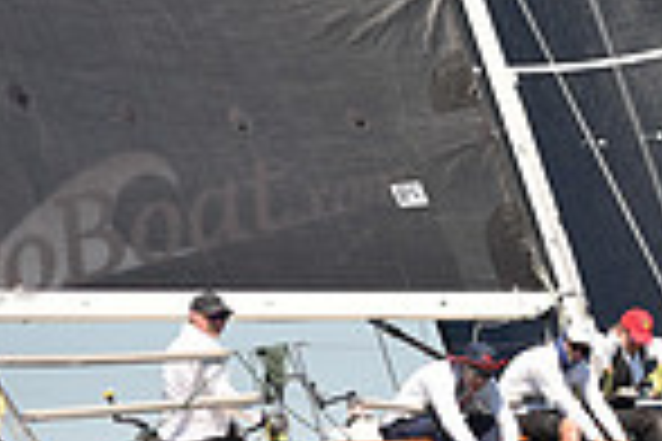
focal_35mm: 276
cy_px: 416
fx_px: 5075
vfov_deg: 5.0
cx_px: 644
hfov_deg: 7.4
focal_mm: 70
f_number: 3.2
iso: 250
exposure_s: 1/1600
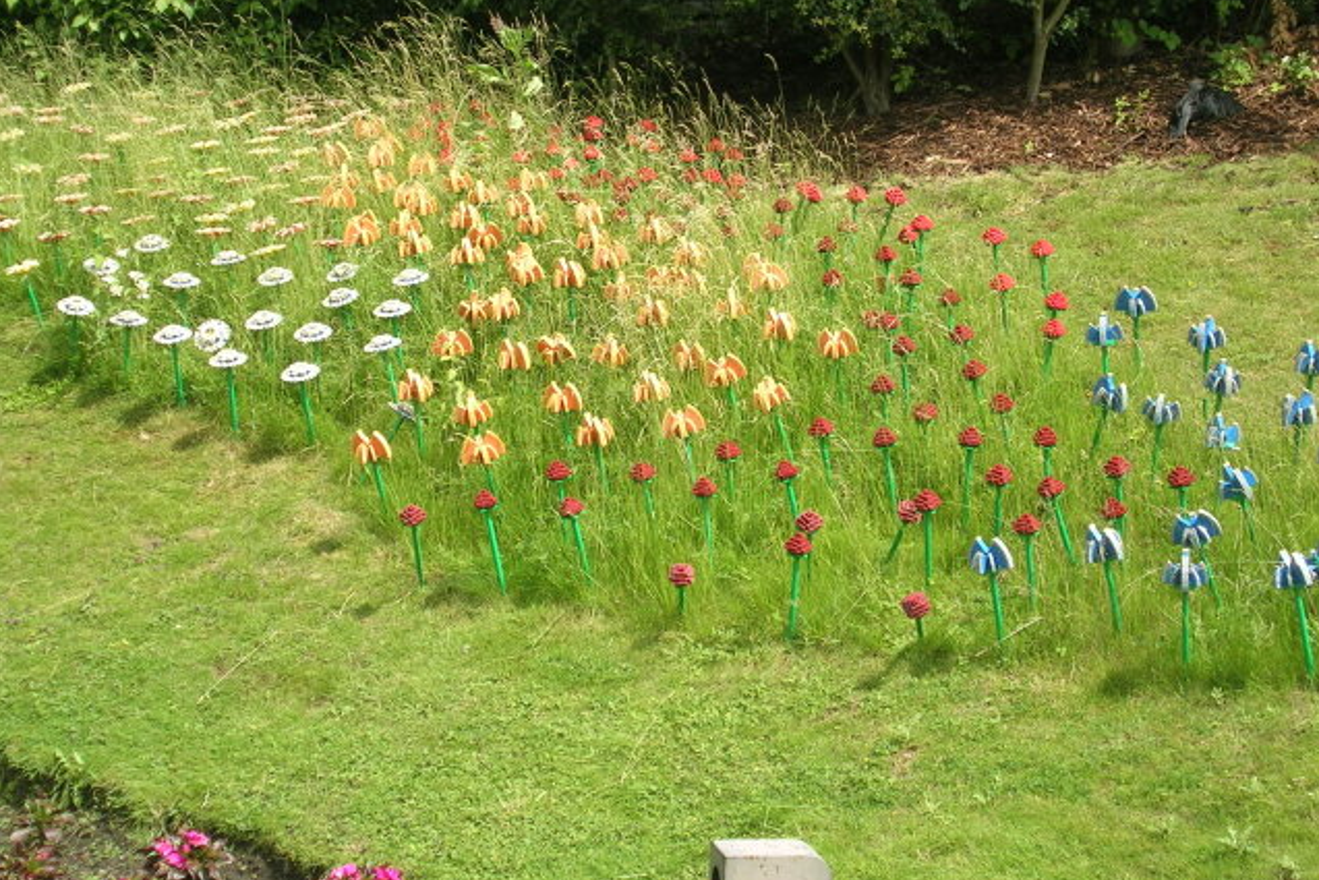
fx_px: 3445
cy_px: 431
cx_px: 658
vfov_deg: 14.6
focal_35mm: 94
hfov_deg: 21.7
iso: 50
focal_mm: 13.6
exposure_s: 1/294
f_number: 4.3
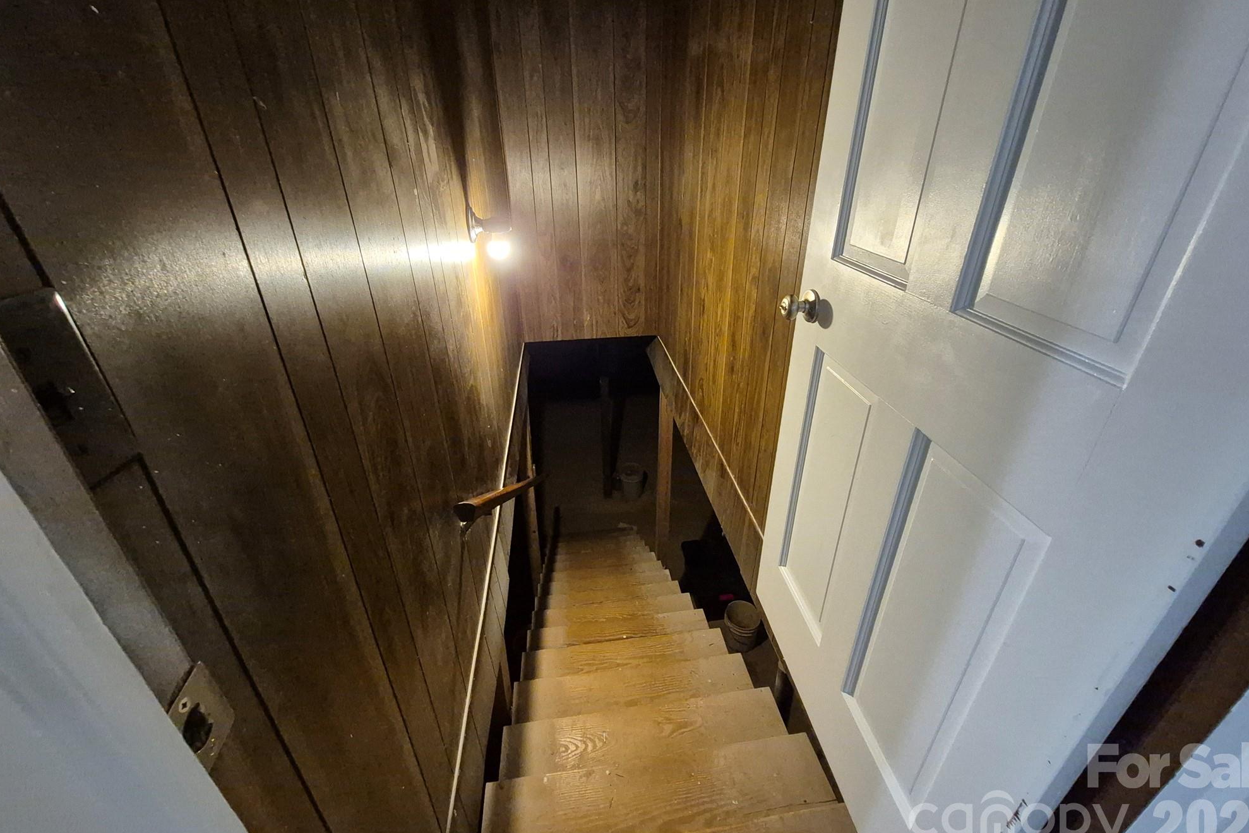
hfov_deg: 104.2
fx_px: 486
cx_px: 642
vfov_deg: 81.1
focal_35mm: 14
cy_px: 383
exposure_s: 1/60
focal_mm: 1.74
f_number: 2.2
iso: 1250
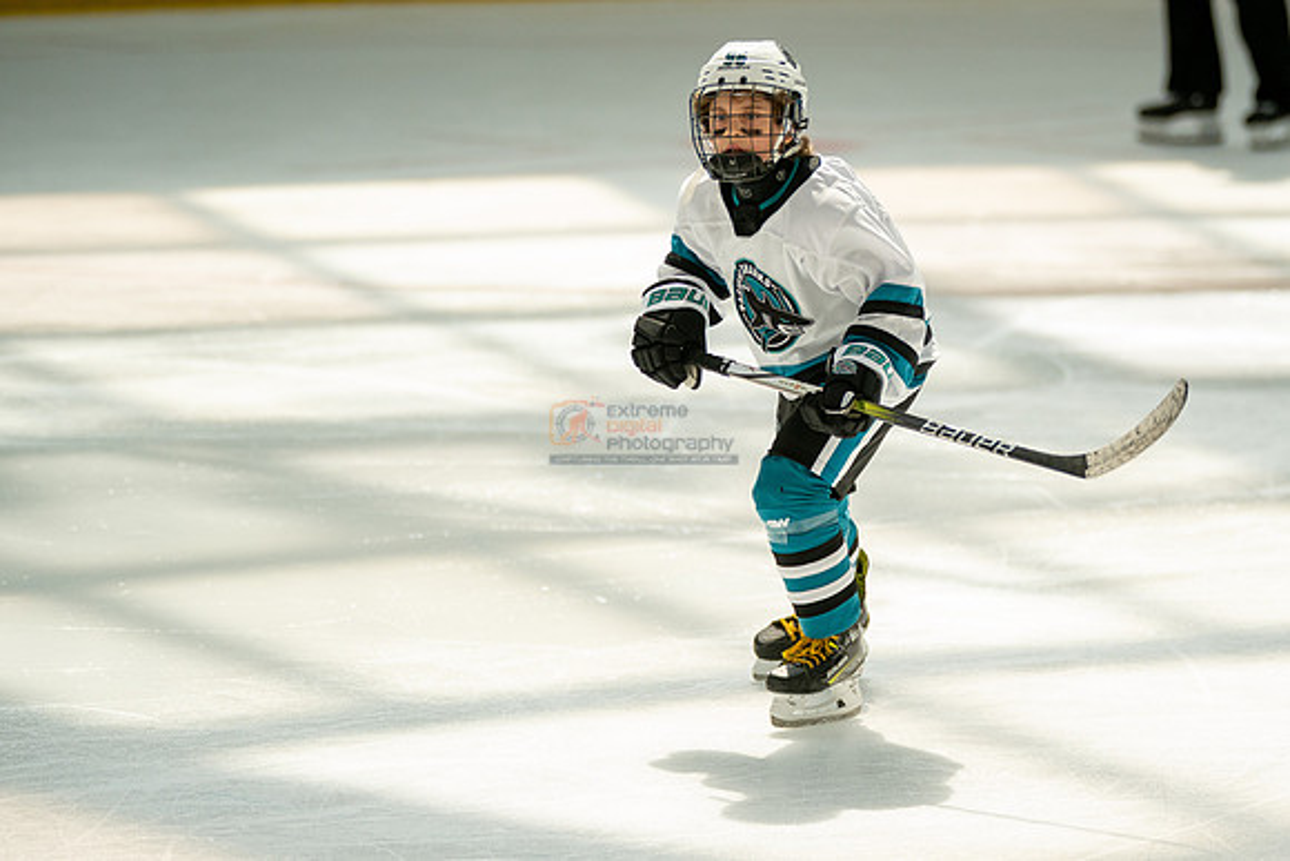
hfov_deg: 9.3
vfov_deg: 6.2
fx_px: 7900
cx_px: 764
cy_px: 351
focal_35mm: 220
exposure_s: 1/5000
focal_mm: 186
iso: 1600
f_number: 3.2
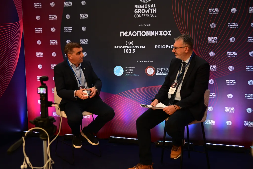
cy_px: 84
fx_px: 267
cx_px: 126
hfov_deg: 50.7
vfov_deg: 35.1
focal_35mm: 38
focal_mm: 38
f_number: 4
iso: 2000
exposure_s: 1/200
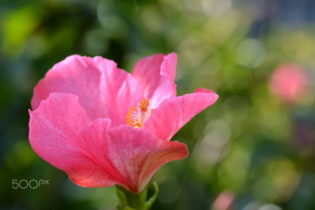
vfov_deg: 15.2
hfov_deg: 22.6
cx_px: 158
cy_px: 105
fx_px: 788
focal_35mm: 90
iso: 200
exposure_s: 1/180
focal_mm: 90
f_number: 11
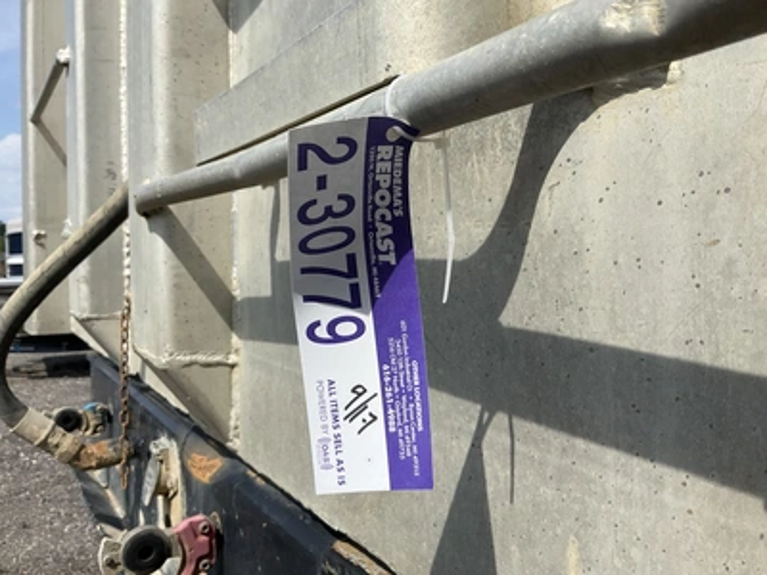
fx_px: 643
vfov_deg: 48.2
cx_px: 384
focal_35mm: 29
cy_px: 288
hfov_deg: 61.7
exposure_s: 1/2227
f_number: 1.8
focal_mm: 3
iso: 25
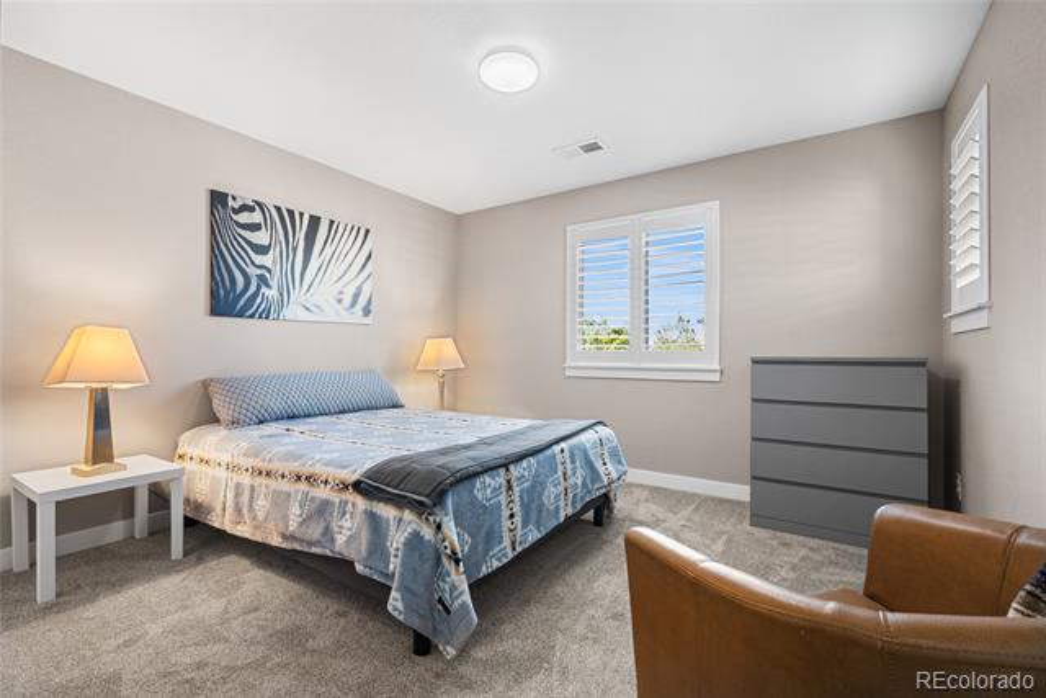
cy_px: 349
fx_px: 465
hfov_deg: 96.7
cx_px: 523
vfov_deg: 73.8
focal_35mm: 16
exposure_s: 1
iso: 200
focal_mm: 16
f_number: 8
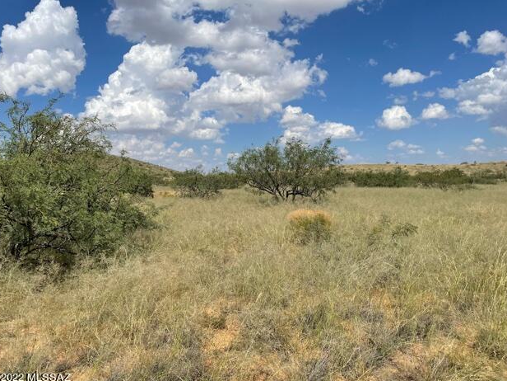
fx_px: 395
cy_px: 197
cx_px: 251
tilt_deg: -3.0
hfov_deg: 65.3
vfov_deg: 51.3
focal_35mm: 27
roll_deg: +2.5
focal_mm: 4.2
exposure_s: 1/7813
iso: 32
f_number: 1.6
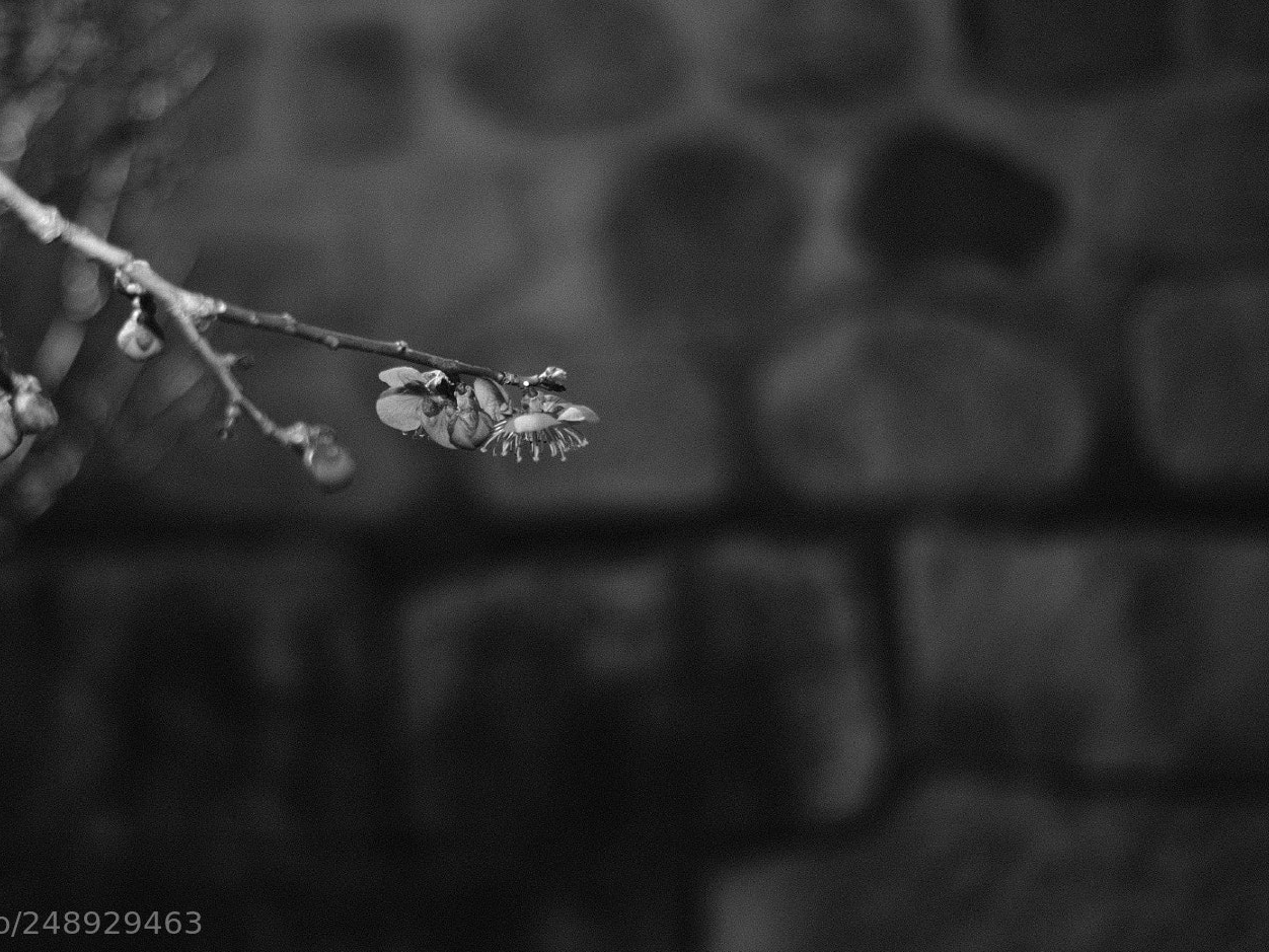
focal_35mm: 43
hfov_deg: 43.5
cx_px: 482
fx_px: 1576
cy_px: 462
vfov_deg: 33.6
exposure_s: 1/2500
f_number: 2
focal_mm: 23
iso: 100
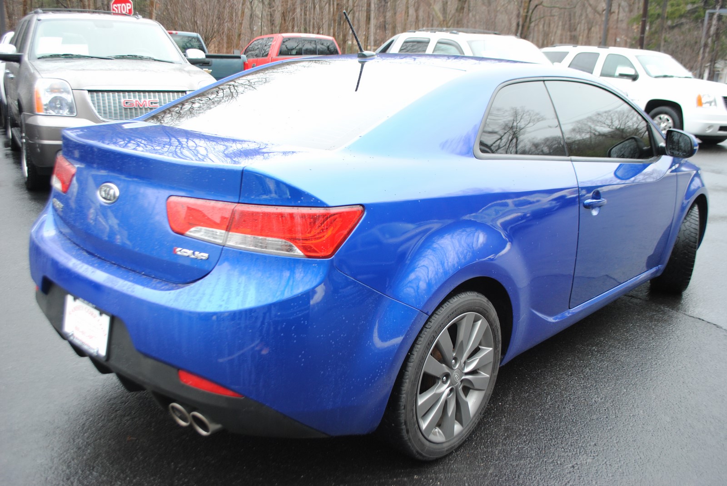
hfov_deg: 57.2
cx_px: 364
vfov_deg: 40.1
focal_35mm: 33
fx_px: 667
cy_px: 243
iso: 200
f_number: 4
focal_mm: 22
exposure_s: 1/60
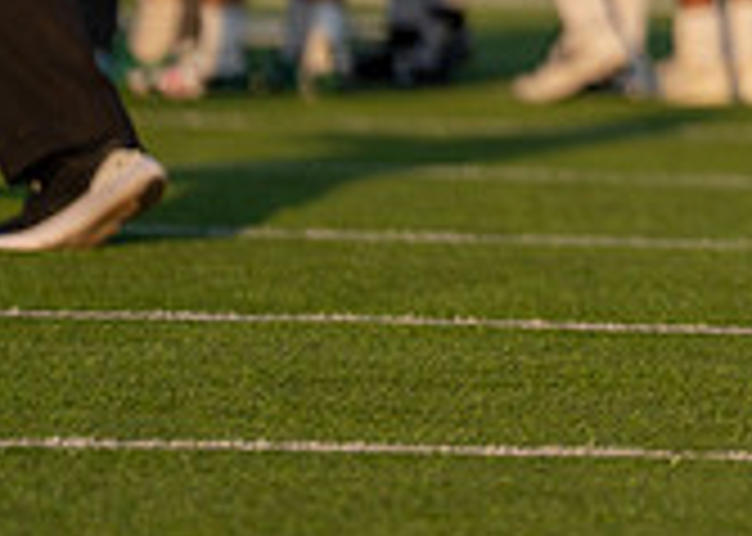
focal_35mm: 886
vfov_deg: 1.6
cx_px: 1536
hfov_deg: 2.3
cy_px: -554
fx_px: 18907
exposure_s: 1/2000
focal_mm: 200
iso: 200
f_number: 2.8
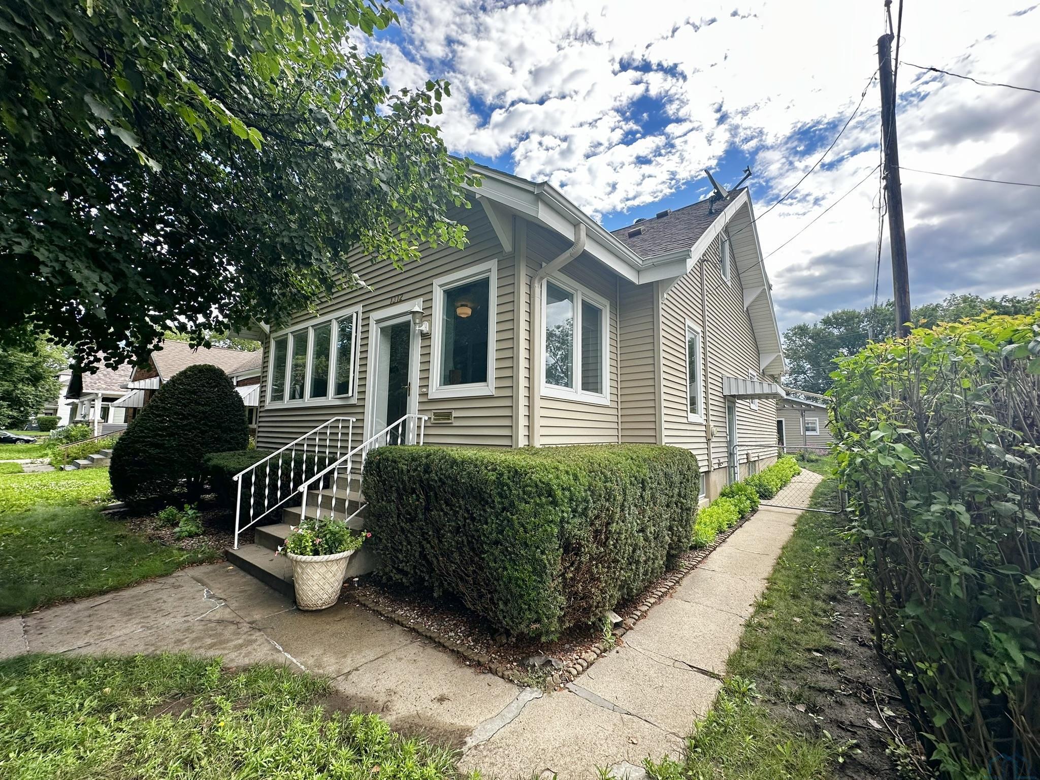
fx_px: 421
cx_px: 520
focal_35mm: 14
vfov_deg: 85.7
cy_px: 390
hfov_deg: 102.1
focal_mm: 2.22
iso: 40
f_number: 2.2
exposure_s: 1/543
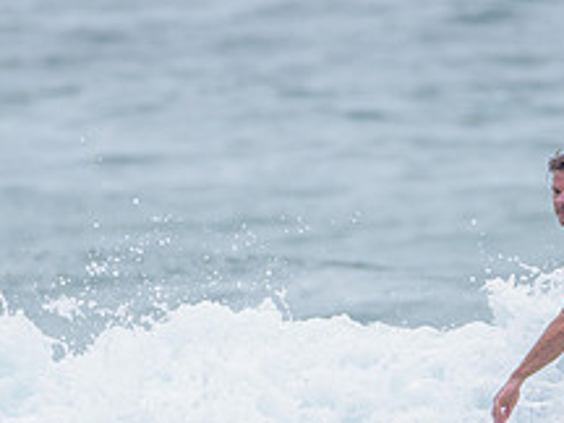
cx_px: 487
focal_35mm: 1586
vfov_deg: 0.9
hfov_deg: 1.3
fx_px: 25841
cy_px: 478
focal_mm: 500
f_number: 5.6
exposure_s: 1/2000
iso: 220
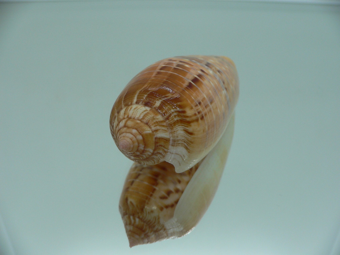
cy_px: 128
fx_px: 344
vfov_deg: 40.7
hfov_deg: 52.6
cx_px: 170
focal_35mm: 35
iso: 80
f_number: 2.8
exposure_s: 1/60
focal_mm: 4.6
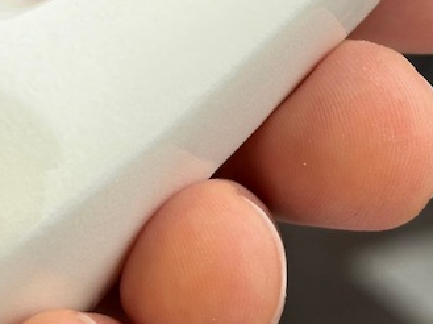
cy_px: -97
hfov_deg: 10.6
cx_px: 278
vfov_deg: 7.8
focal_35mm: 187
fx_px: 2337
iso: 64
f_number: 1.78
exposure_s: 1/121
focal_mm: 6.86
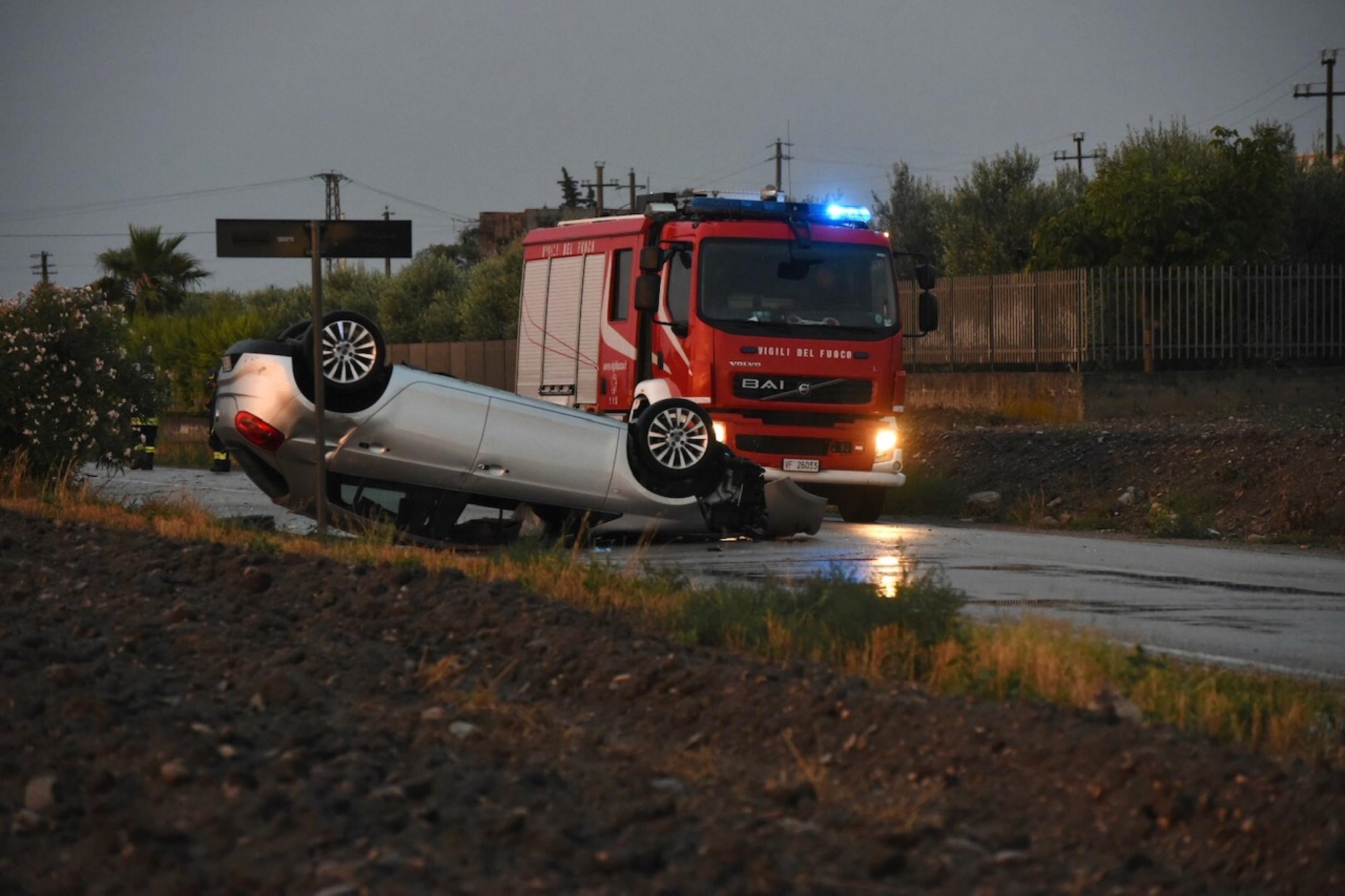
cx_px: 672
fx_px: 5790
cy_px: 448
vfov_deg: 8.9
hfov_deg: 13.3
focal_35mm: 155
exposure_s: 1/160
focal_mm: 155
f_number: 5.6
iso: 3200
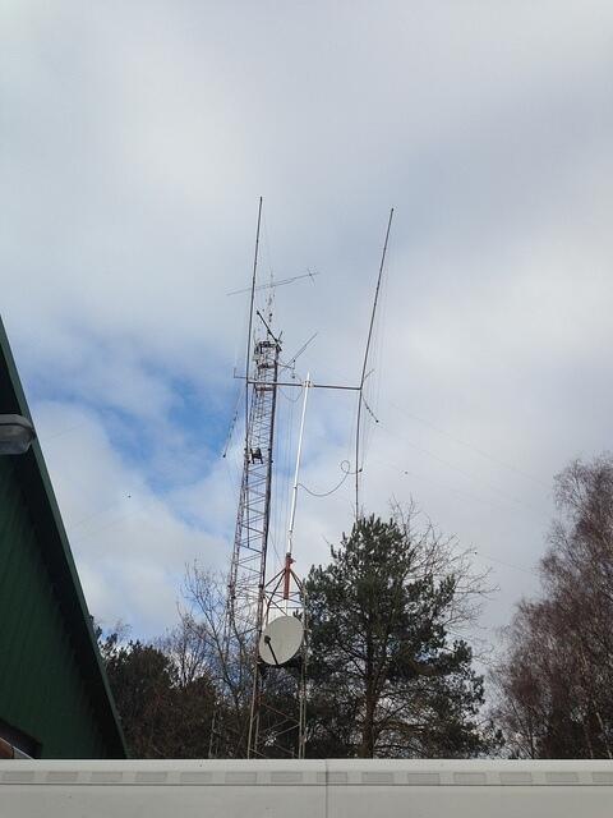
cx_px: 306
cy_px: 409
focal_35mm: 33
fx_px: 779
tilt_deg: +36.5
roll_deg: -2.8
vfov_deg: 55.4
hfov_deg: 42.9
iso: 50
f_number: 2.4
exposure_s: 1/1355
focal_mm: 4.12
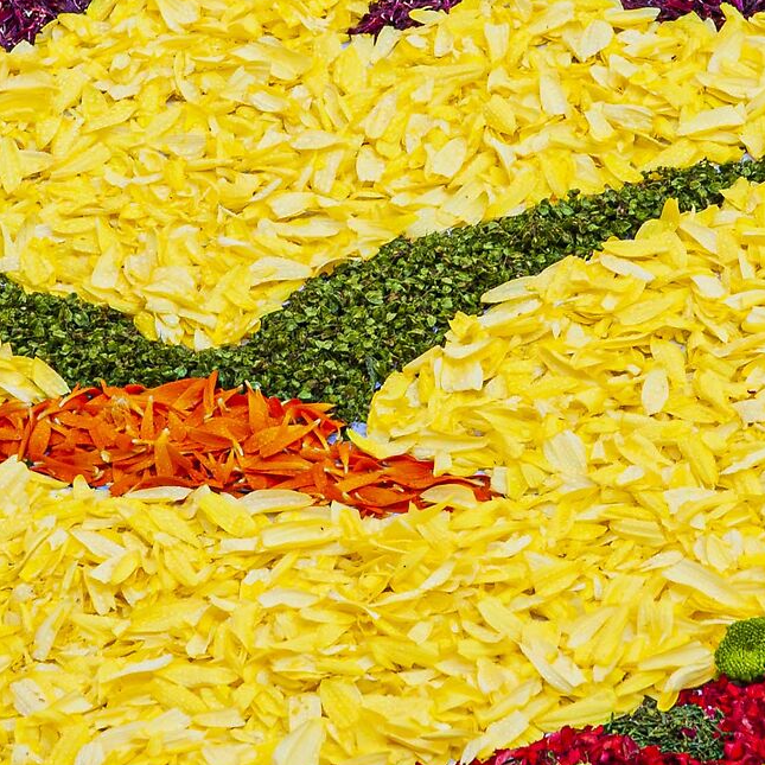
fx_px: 8301
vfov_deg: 5.3
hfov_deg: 5.3
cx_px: 434
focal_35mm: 332
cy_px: 169
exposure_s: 1/200
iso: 250
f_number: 13
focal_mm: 105
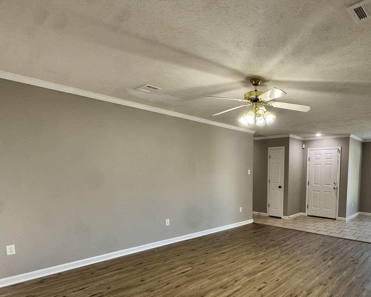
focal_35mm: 22
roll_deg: -1.0
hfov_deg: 71.3
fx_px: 242
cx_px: 266
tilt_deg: -5.3
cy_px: 195
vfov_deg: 61.8
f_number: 2.2
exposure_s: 1/60
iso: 200
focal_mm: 2.22
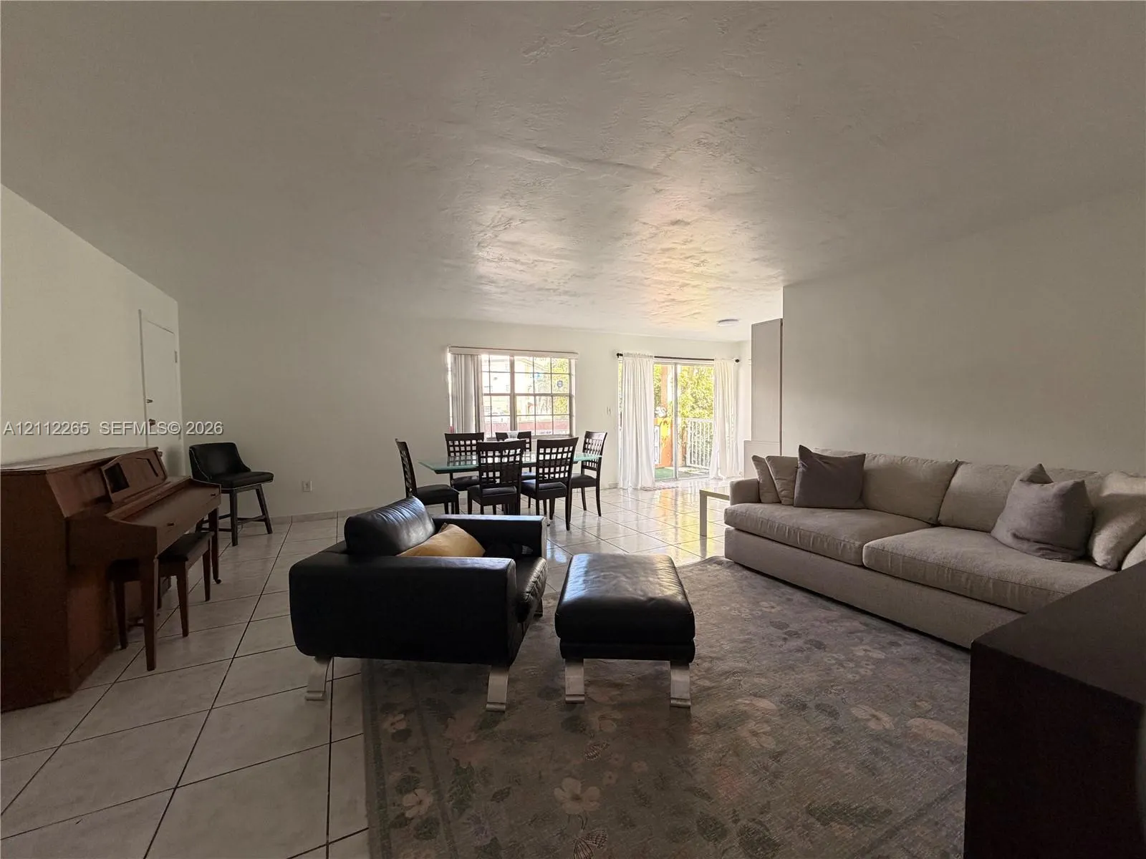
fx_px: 463
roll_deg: +1.1
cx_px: 573
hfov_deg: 102.1
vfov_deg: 85.7
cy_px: 430
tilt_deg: -4.2
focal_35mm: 14
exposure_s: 1/121
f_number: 2.2
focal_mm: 2.22
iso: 160
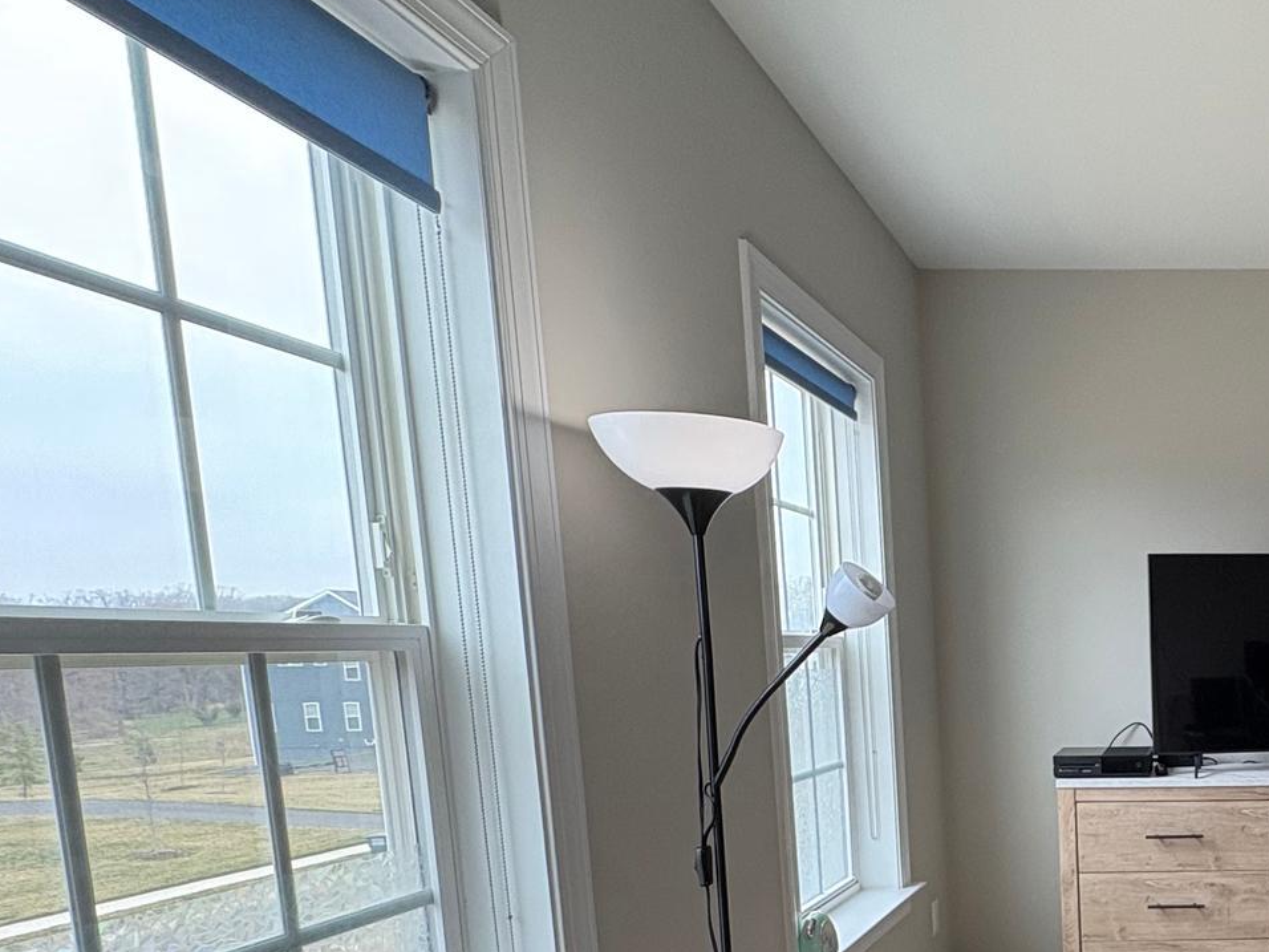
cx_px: 1265
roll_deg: +0.9
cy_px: 786
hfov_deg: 49.2
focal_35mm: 30
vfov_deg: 44.1
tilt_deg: -8.2
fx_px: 1100
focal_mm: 2.22
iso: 160
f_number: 2.2
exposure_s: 1/125
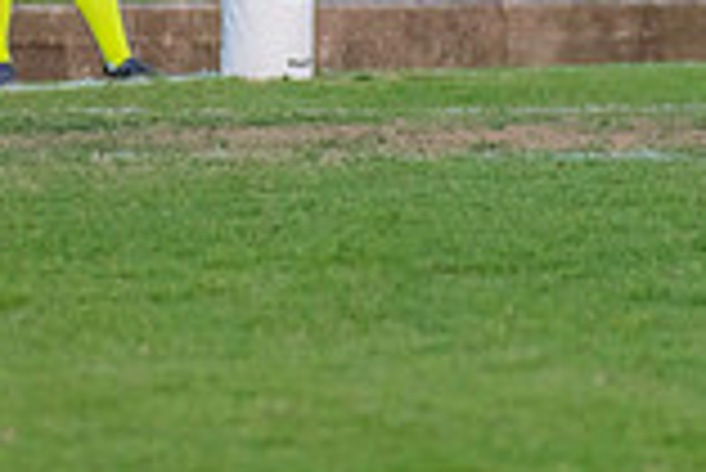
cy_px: -216
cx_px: 936
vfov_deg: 1.3
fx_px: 20610
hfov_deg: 2.0
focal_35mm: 1050
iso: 1100
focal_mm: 220
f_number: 4
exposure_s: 1/1600
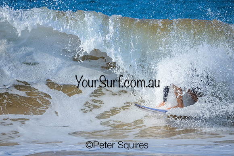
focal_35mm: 881
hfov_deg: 2.3
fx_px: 5730
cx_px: 129
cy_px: 85
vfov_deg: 1.6
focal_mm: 800
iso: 320
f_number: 6.3
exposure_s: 1/2500
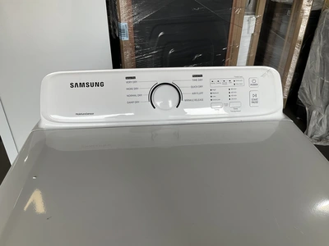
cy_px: 123
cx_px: 164
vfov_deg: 48.2
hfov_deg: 61.7
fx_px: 276
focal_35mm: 29
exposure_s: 1/147
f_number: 1.8
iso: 20
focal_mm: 3
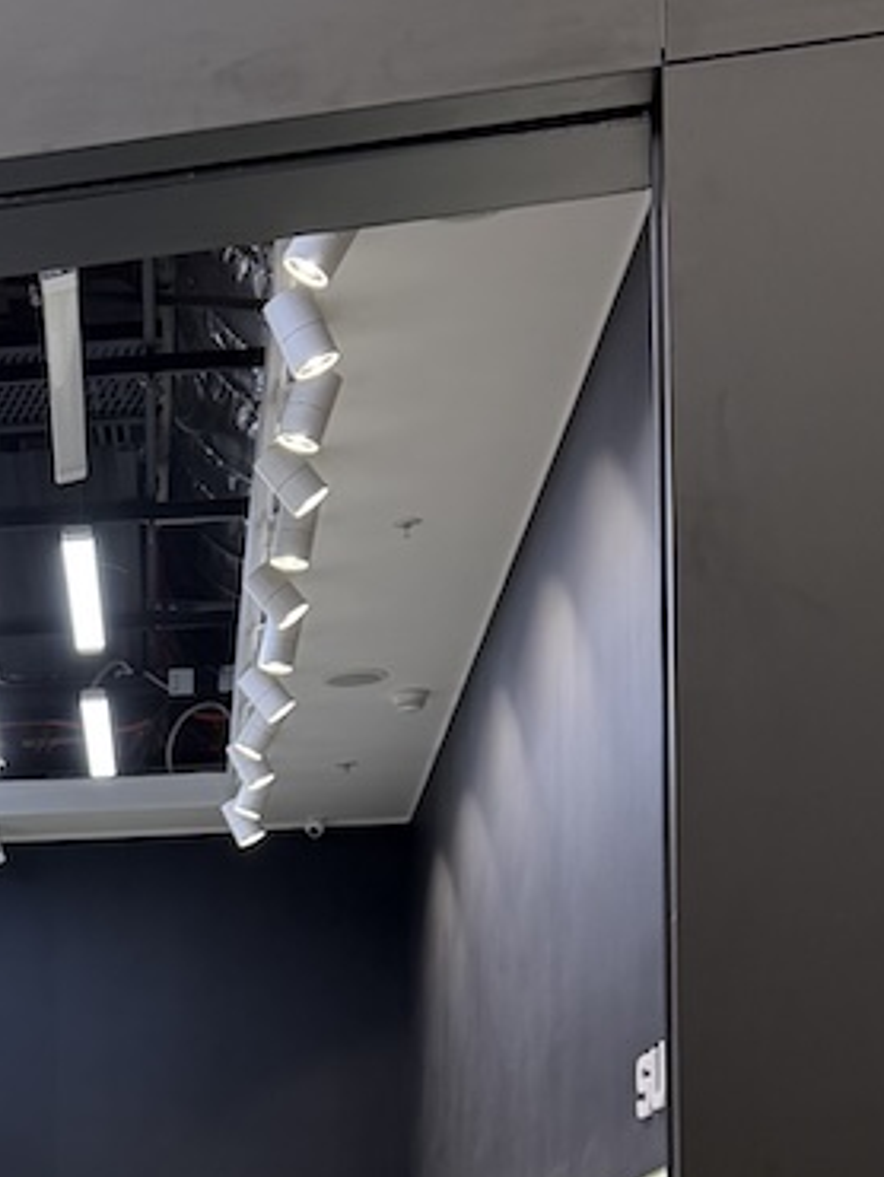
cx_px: -315
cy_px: 1320
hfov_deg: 16.6
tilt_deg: +2.7
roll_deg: +1.0
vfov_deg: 22.2
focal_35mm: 83
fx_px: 2823
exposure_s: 1/100
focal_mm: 6.76
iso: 100
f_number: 1.78
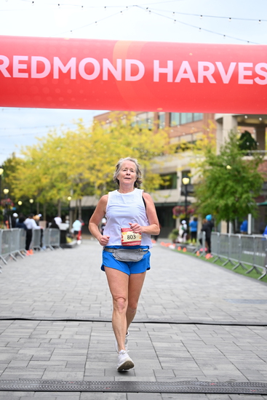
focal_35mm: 70
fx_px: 778
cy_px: 200
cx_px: 134
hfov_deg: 19.5
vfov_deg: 28.8
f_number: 2.8
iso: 640
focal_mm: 70
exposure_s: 1/2500
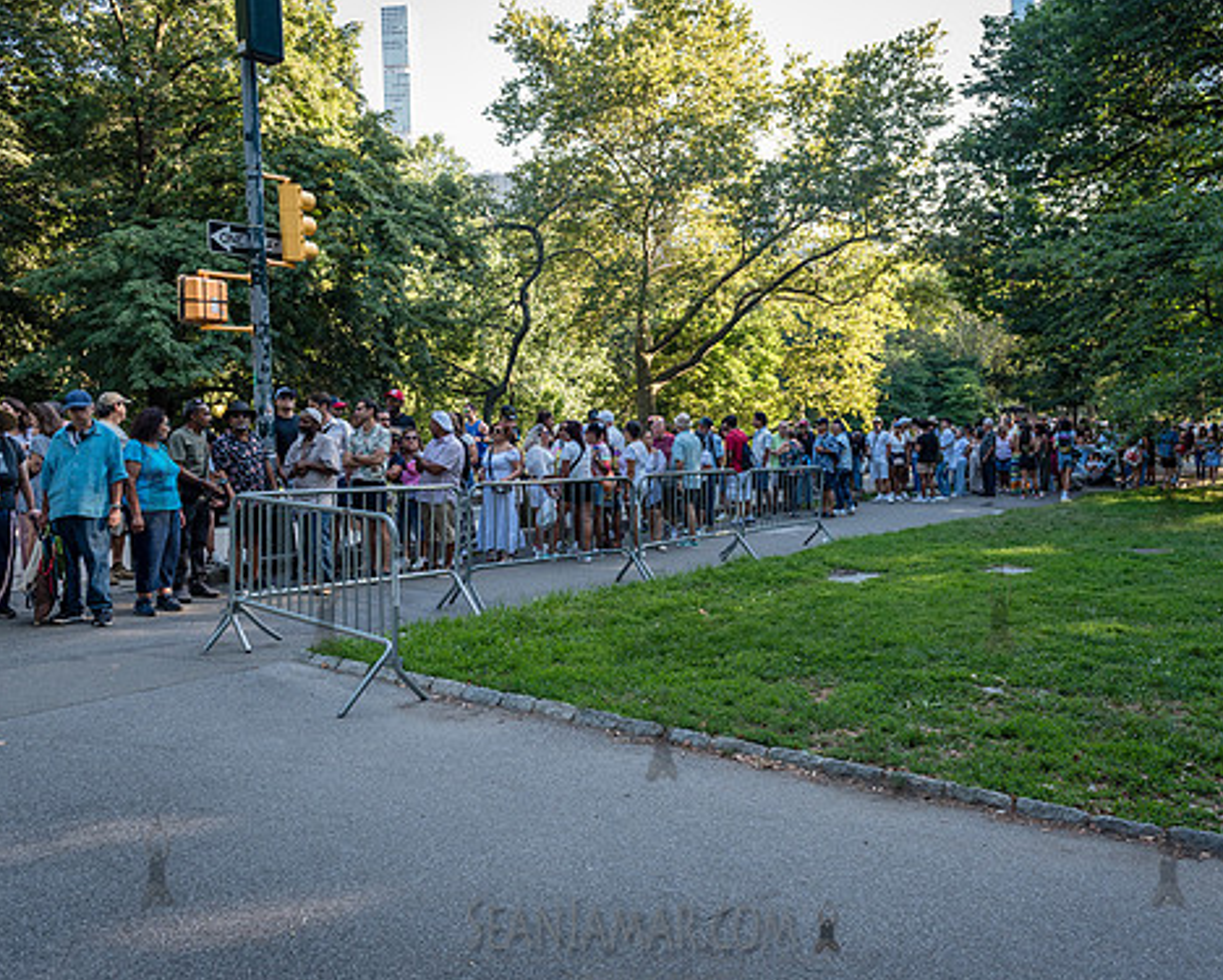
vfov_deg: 51.6
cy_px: 482
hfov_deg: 62.1
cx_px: 661
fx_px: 1014
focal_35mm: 28
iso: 500
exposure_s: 1/320
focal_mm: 24
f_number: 3.5
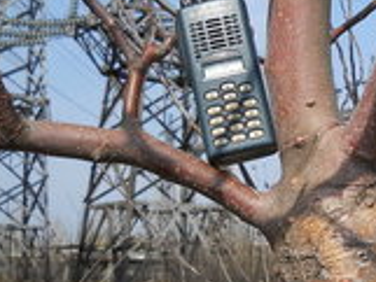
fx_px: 967
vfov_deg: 16.6
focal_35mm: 89
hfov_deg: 21.1
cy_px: 157
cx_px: 392
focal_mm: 6.72
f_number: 5.5
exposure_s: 1/320
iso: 80
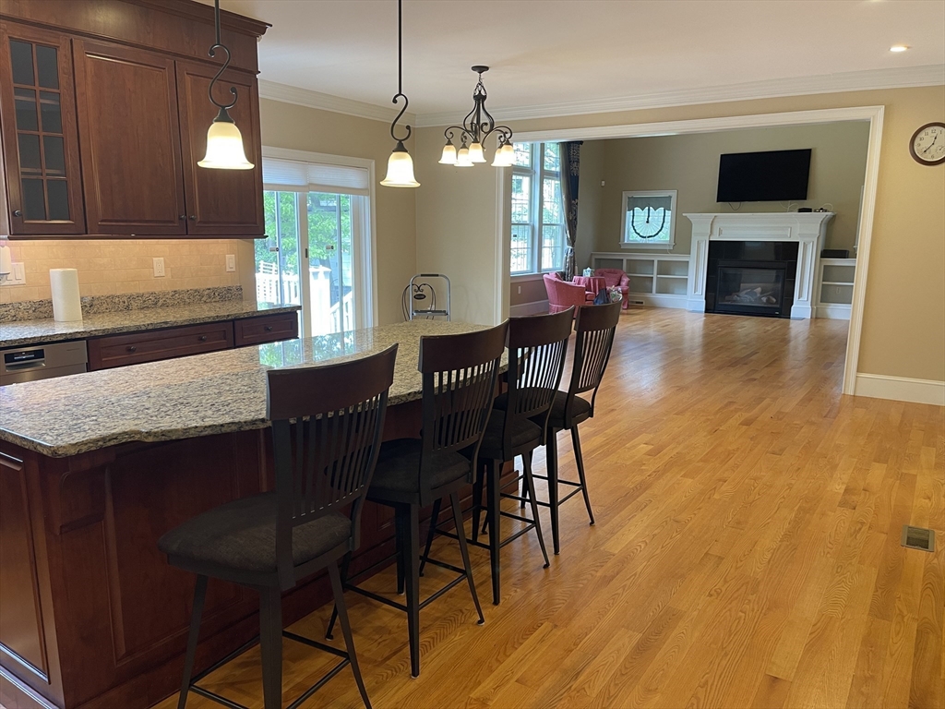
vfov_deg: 54.9
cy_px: 354
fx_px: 682
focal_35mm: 25
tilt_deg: -10.9
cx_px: 472
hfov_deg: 69.4
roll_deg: -0.1
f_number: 1.6
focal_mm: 5.1
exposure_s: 1/60
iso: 100
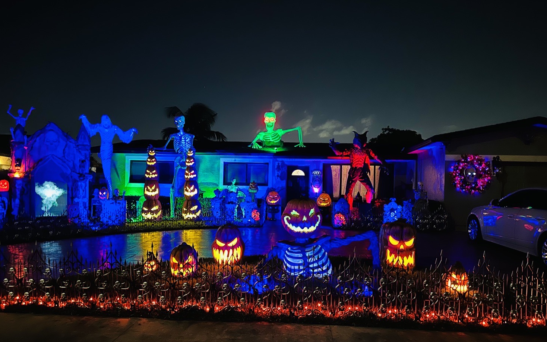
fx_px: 388
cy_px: 191
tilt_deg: +0.7
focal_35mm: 26
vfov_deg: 47.5
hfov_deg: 70.4
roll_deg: -2.2
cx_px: 269
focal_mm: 6.86
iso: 1000
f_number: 1.78
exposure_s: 1/9
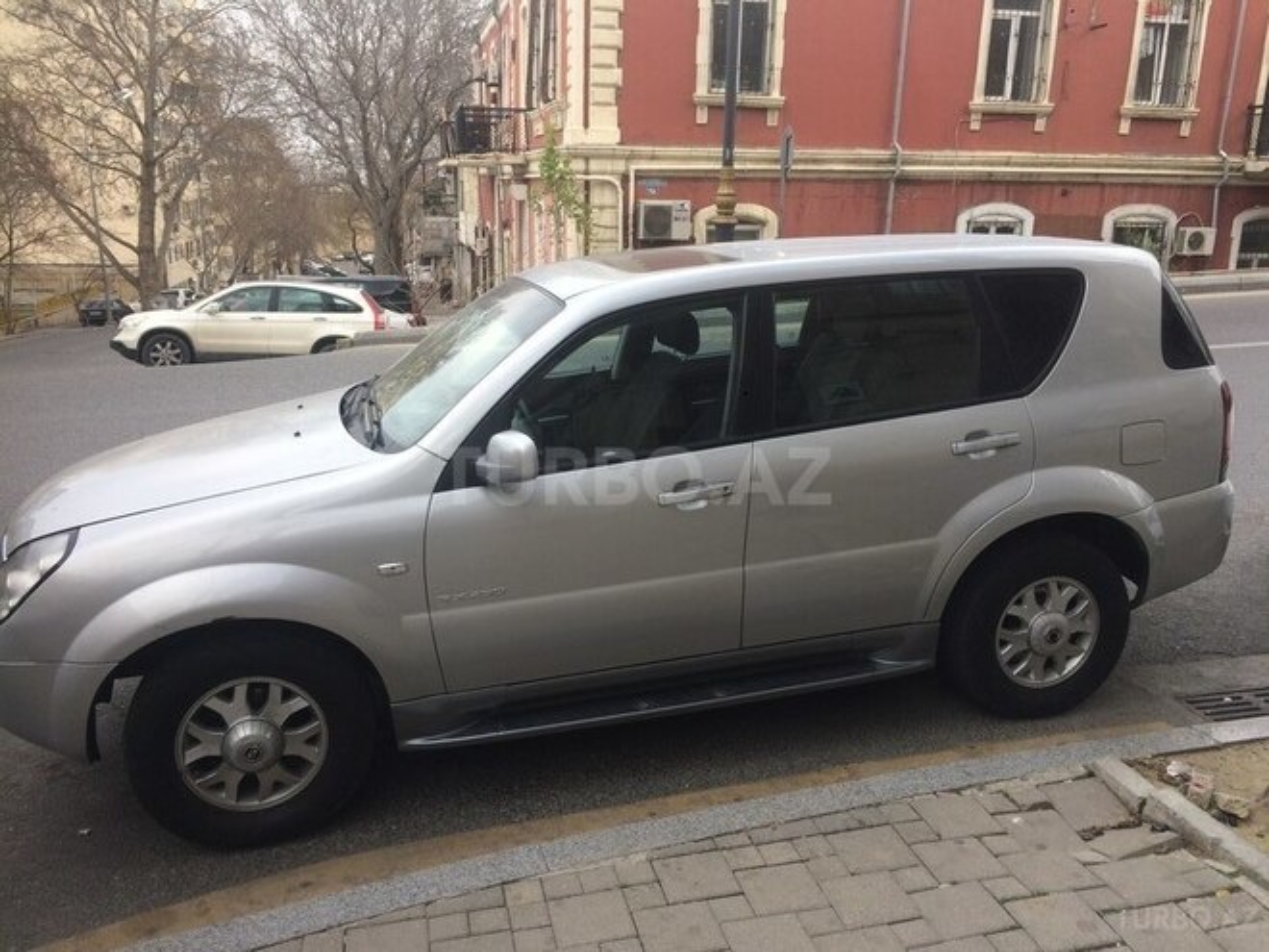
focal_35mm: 29
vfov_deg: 48.2
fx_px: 1063
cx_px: 634
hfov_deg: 61.7
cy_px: 476
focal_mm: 4.15
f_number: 2.2
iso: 32
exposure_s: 1/268
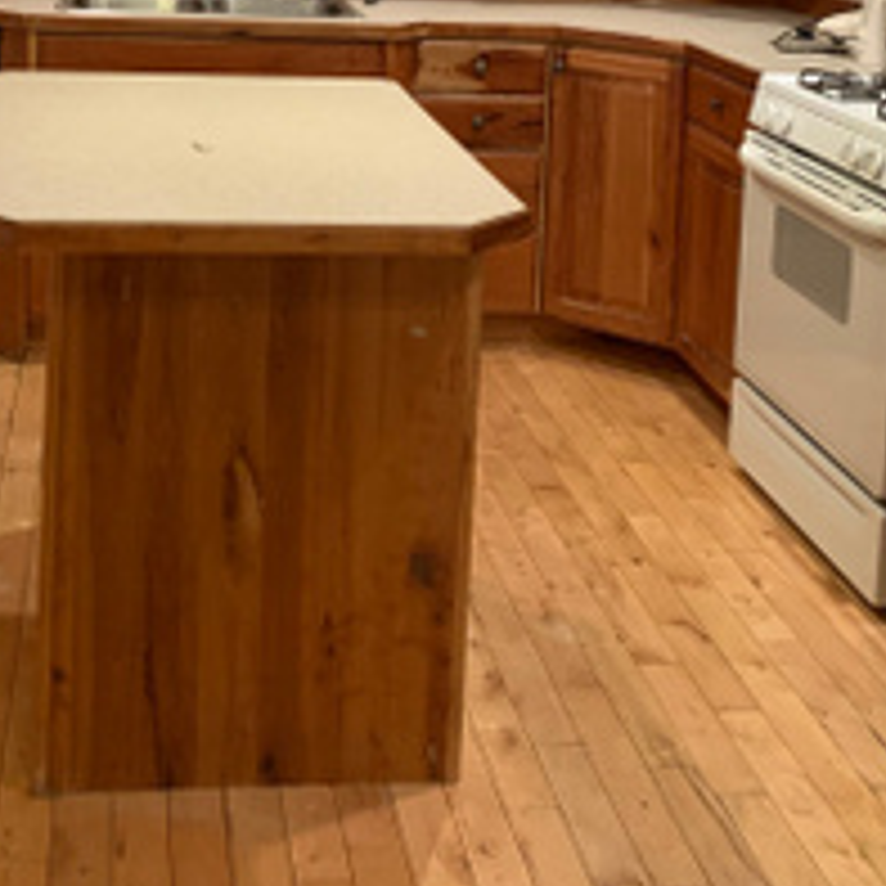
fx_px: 1622
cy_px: -22
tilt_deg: -3.7
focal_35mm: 56
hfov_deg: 30.4
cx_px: 310
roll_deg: -2.2
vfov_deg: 28.5
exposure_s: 1/40
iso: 320
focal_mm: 4.25
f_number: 1.8
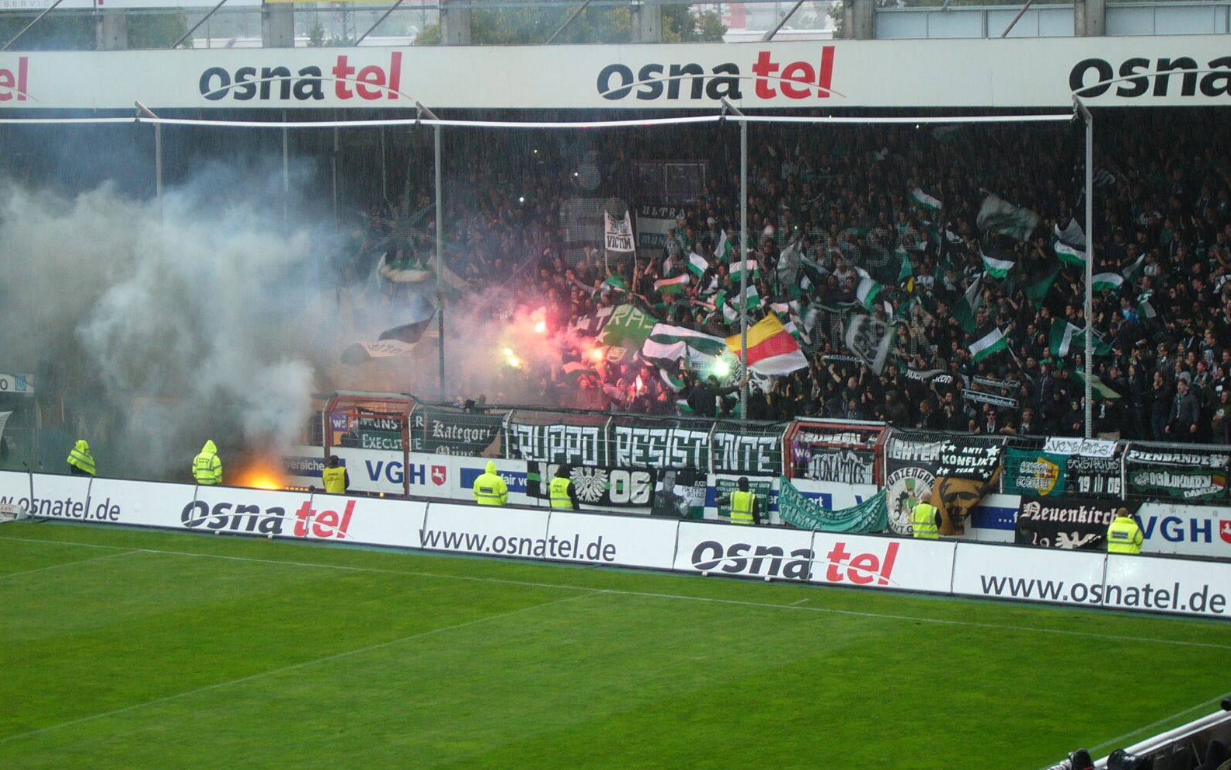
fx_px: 3590
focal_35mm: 107
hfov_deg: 19.5
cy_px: 326
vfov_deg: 12.2
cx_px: 620
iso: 100
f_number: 4.8
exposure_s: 1/50
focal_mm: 16.6
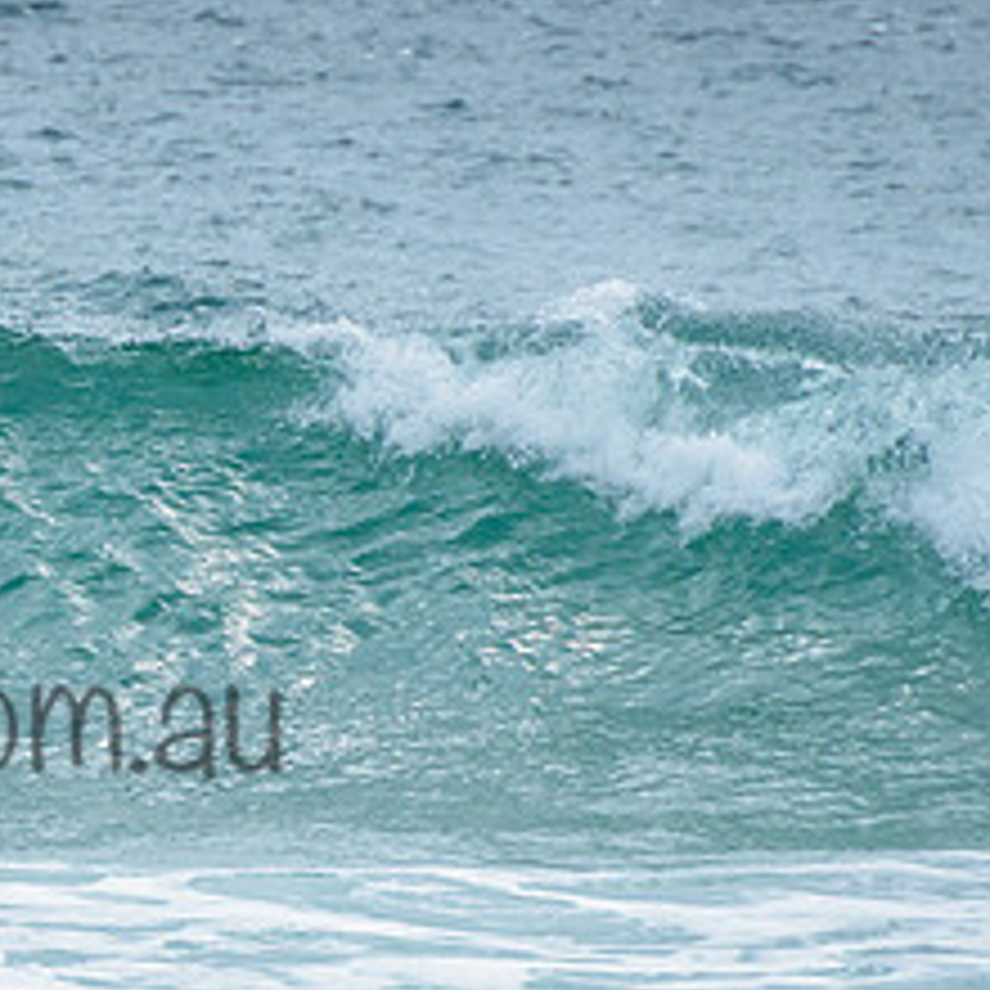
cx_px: -323
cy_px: 614
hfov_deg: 1.6
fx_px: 35592
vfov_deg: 1.6
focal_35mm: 1100
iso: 500
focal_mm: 400
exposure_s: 1/1600
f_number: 8
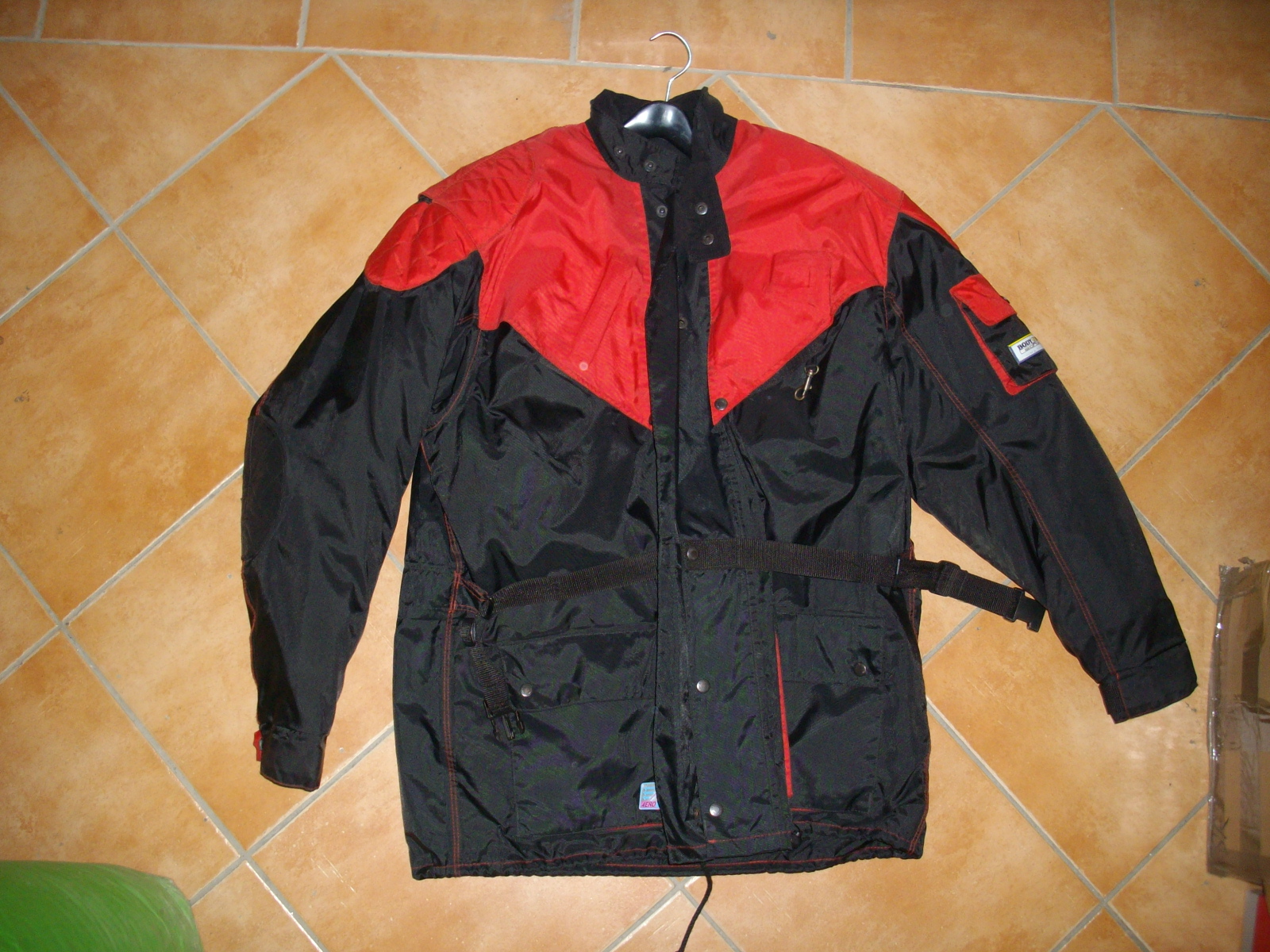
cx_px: 635
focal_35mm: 37
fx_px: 1357
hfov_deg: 50.1
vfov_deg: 38.7
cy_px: 476
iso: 160
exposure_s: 1/50
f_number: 2.8
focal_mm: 6.2
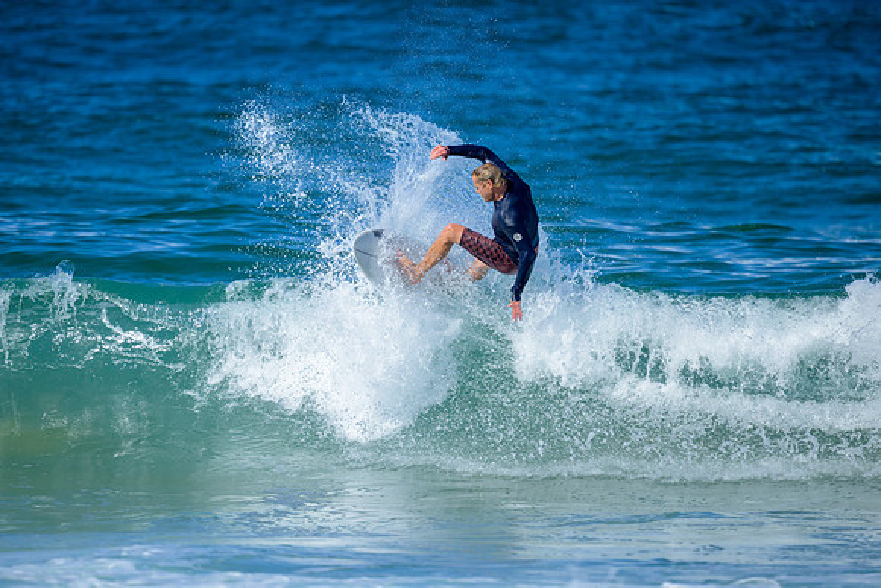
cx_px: 440
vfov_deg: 1.7
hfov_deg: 2.6
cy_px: 294
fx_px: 19581
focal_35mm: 800
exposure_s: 1/2500
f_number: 6.3
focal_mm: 800
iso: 360
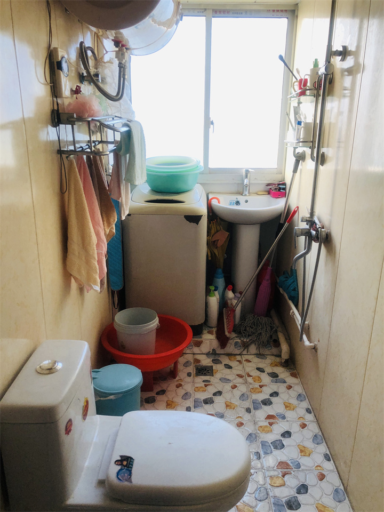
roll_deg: -1.3
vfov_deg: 63.4
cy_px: 256
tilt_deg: -18.1
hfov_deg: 49.7
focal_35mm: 28
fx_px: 414
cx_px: 192
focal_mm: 4
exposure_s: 1/40
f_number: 1.8
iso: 25
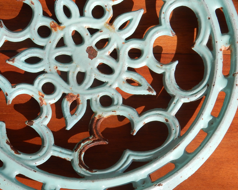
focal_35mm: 99
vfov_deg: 15.5
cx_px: 83
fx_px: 697
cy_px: 122
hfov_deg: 19.3
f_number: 4.8
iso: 125
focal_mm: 12.6
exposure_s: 1/200
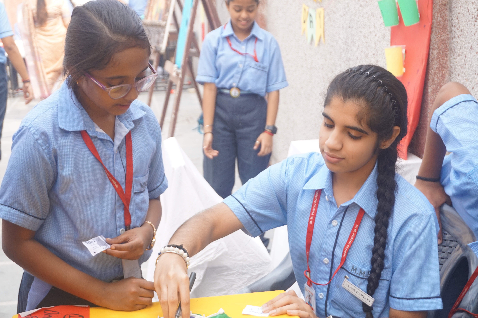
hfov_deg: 33.4
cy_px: 159
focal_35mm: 60
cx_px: 239
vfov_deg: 22.6
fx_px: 796
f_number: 5.6
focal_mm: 40
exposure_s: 1/160
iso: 320
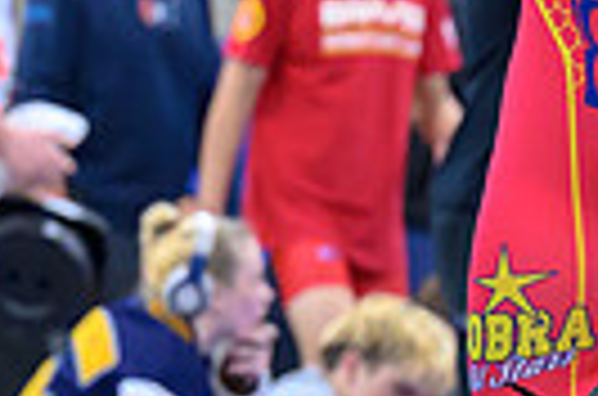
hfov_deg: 3.6
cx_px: 654
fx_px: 9462
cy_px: -180
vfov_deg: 2.4
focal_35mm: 571
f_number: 3.2
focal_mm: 77
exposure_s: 1/640
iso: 3200
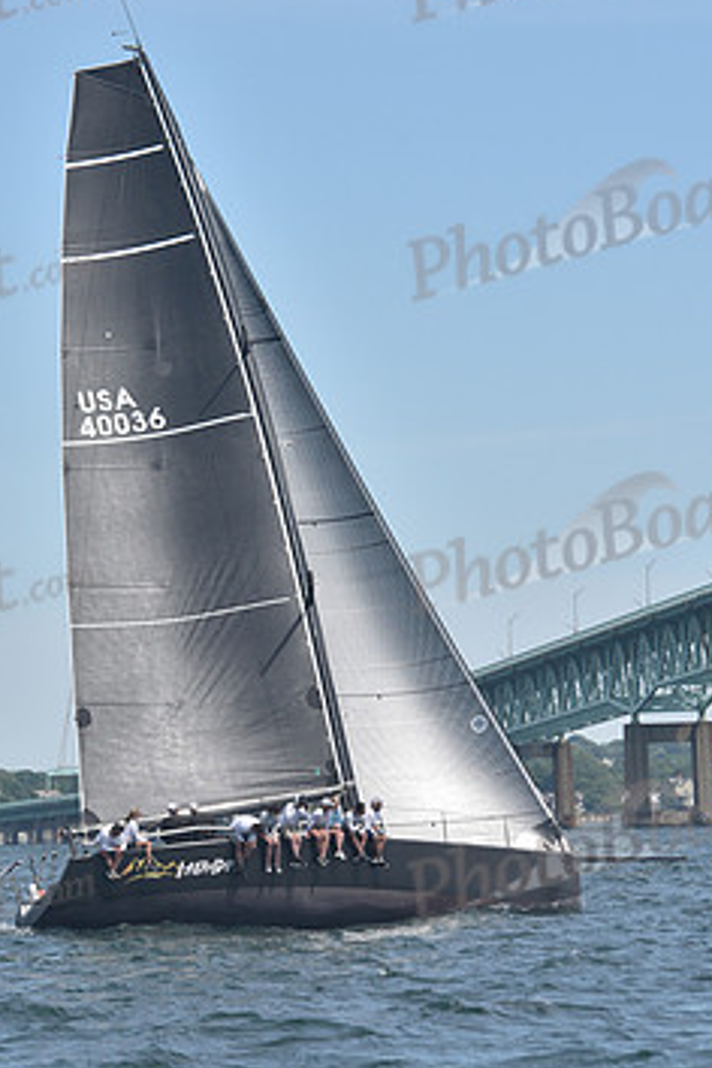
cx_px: 252
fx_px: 6319
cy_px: 422
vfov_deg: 9.7
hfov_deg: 6.4
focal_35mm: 213
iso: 320
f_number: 7.1
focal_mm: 130
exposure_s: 1/800
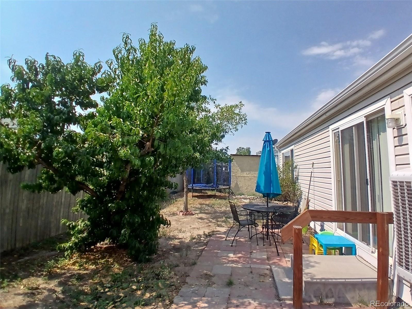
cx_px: 206
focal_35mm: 17
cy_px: 154
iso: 50
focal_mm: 1.4
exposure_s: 1/1664
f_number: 2.2
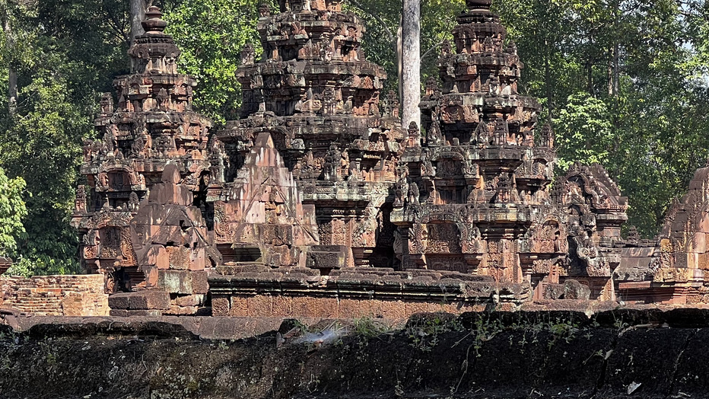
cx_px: 329
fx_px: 2707
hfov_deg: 14.9
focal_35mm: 144
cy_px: 292
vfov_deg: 8.4
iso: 32
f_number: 2.8
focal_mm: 9
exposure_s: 1/134
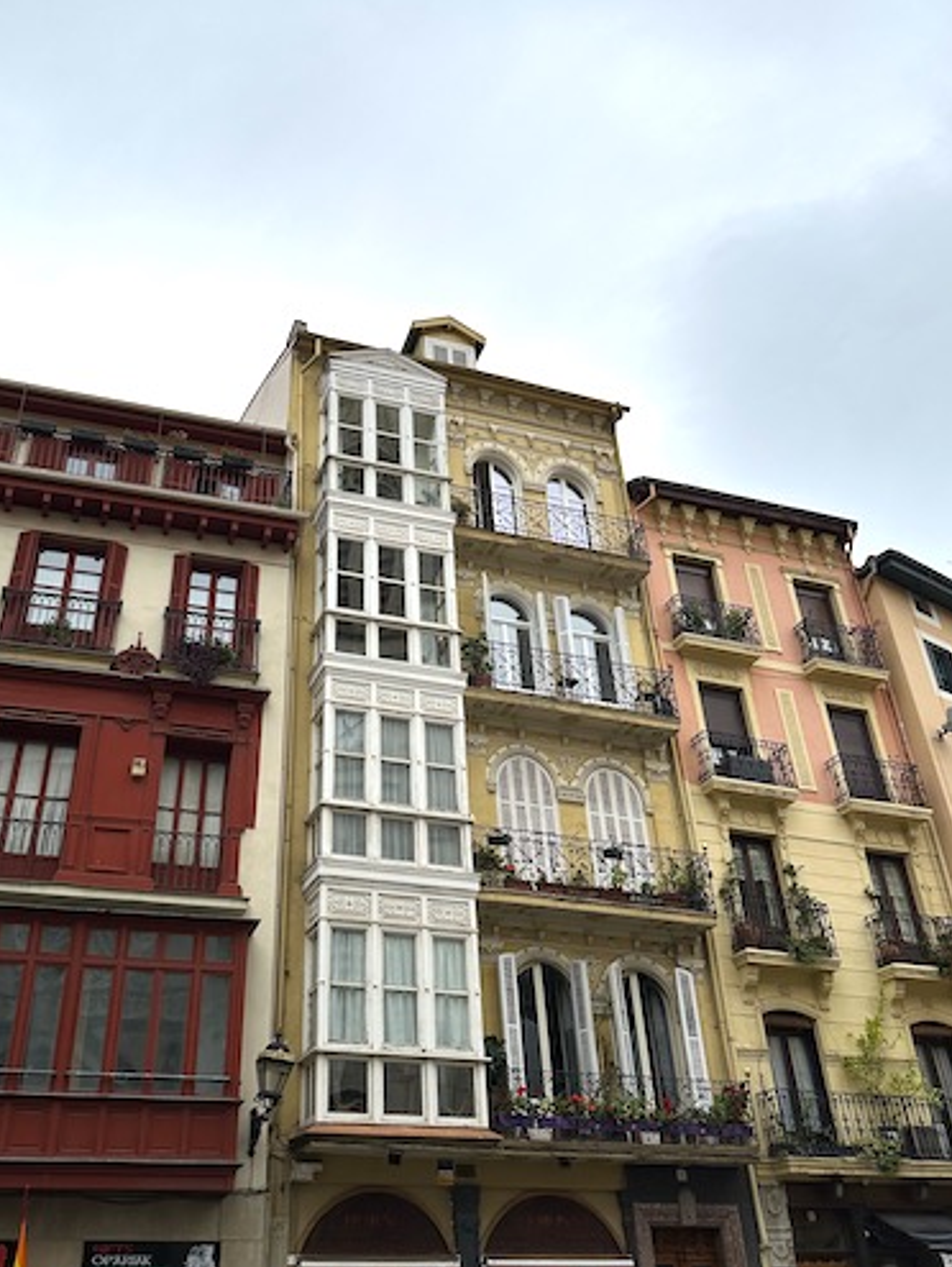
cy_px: 527
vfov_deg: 58.0
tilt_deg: +34.3
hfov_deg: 45.3
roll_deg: +1.1
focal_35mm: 31
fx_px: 1135
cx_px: 384
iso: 80
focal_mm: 6.86
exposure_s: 1/5000
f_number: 1.78
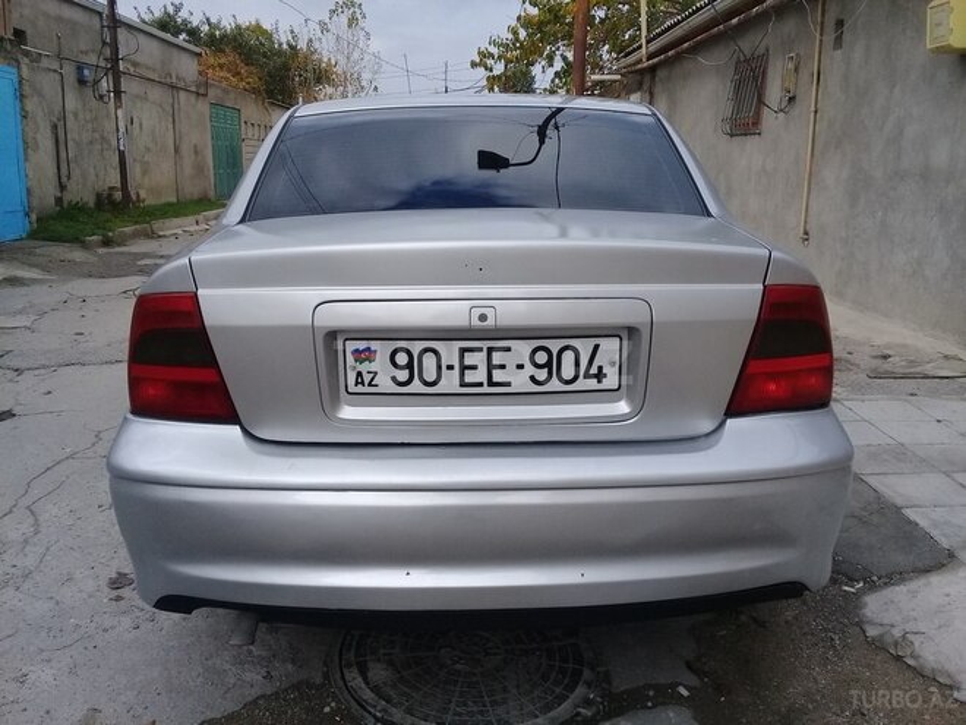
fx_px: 865
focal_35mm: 31
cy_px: 362
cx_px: 483
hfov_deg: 58.4
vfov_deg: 45.4
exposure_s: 1/858
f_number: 2.2
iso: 50
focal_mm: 3.3
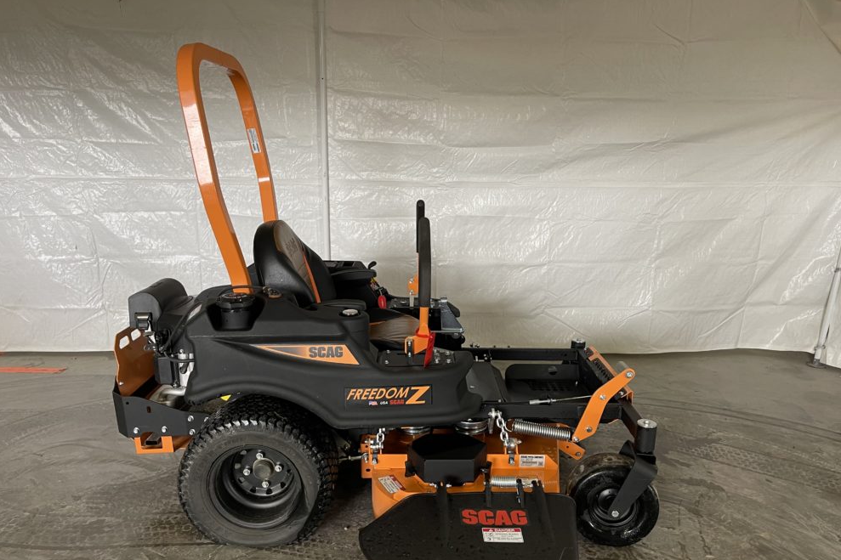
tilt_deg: -14.8
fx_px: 654
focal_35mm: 28
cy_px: 323
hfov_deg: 65.5
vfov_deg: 46.2
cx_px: 419
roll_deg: +0.3
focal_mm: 5.1
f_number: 1.6
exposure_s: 1/66
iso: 125
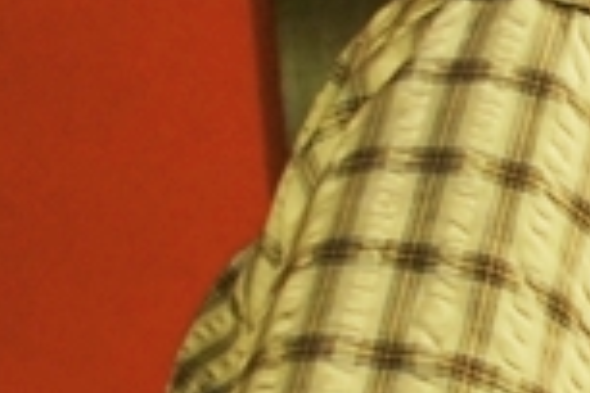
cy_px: 252
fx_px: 2311
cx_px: 1492
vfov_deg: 9.7
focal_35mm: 141
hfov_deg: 11.5
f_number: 3.5
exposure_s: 1/15
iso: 1600
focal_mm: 18
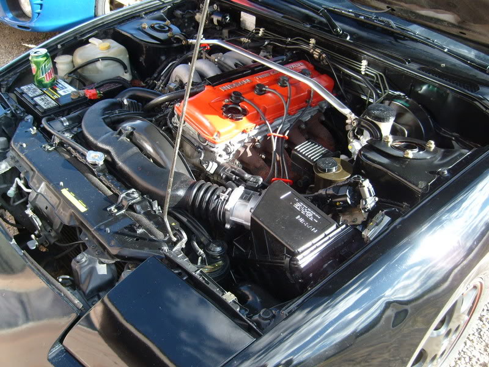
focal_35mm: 35
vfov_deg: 40.7
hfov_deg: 52.6
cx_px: 244
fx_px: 494
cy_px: 184
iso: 80
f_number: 2.8
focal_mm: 5.8
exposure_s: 1/250
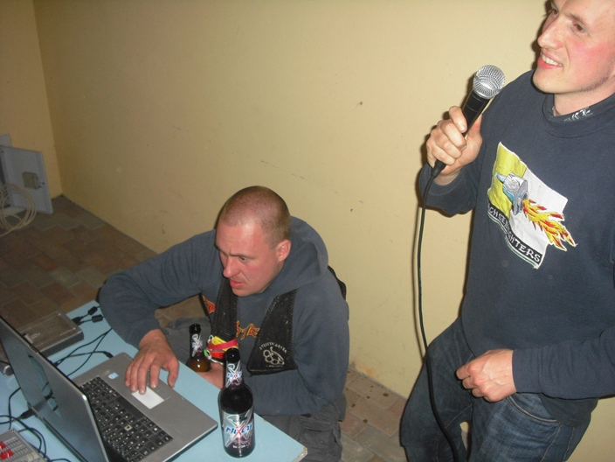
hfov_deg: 49.0
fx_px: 675
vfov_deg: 37.7
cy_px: 231
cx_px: 308
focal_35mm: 38
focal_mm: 6.2
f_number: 2.8
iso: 200
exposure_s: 1/60
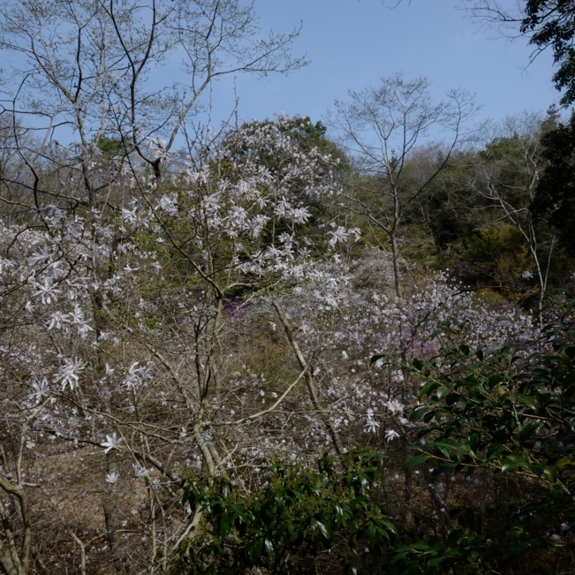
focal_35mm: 28
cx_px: 281
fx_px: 526
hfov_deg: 57.3
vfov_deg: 57.3
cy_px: 292
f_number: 14
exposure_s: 1/400
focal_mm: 14
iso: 400
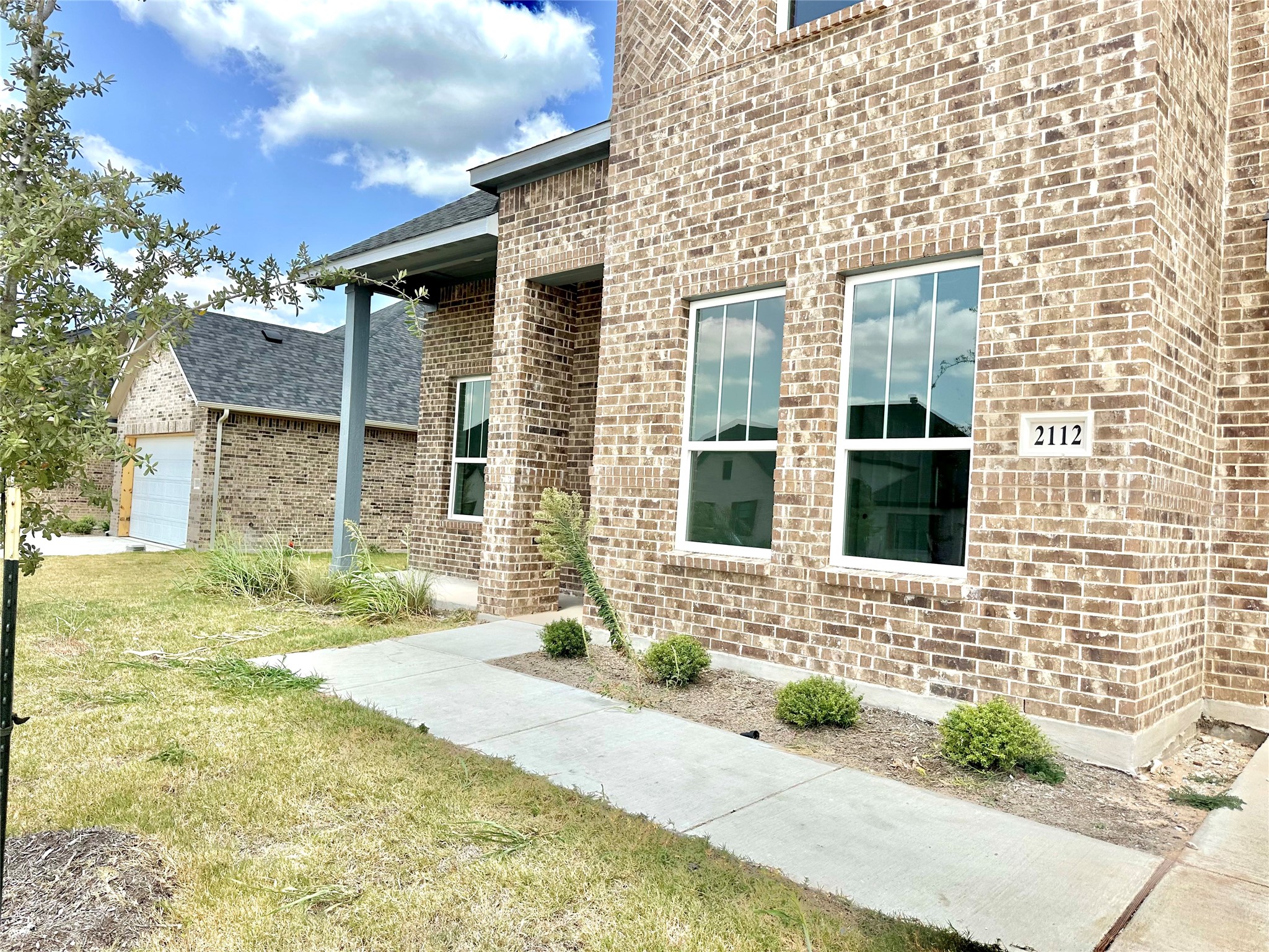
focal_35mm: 24
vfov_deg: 56.8
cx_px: 634
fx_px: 880
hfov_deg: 71.6
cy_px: 476
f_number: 1.78
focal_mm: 6.86
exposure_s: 1/3356
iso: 80
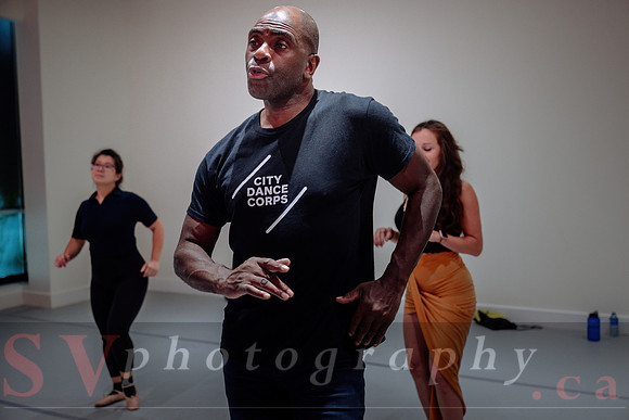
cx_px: 329
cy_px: 201
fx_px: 639
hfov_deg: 52.4
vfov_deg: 36.3
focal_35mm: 37
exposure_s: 1/100
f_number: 2.8
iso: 1600
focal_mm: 35
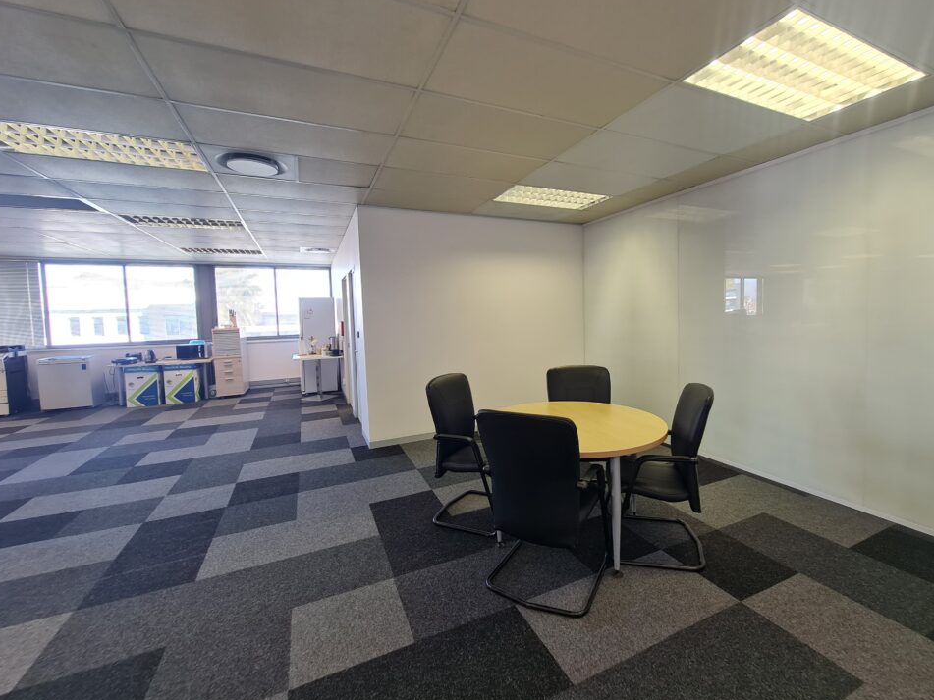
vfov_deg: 85.6
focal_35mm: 14
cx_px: 495
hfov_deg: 101.9
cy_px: 335
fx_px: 378
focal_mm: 2.2
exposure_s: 1/50
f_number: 2.2
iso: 100
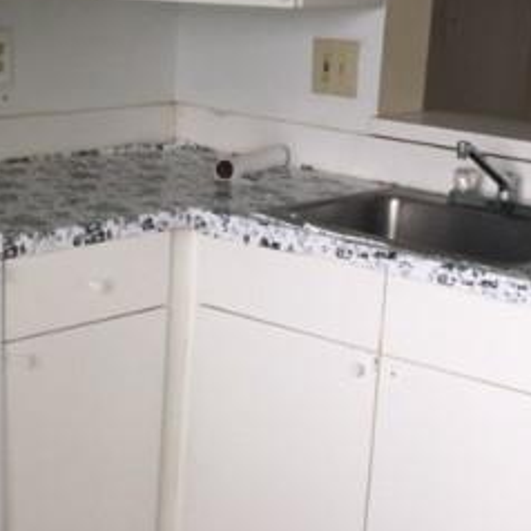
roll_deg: -3.1
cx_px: 196
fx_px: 1493
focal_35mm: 86
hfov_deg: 20.1
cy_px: 241
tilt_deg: -12.4
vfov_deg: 20.2
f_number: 2.2
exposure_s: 1/82
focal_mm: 4.15
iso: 25
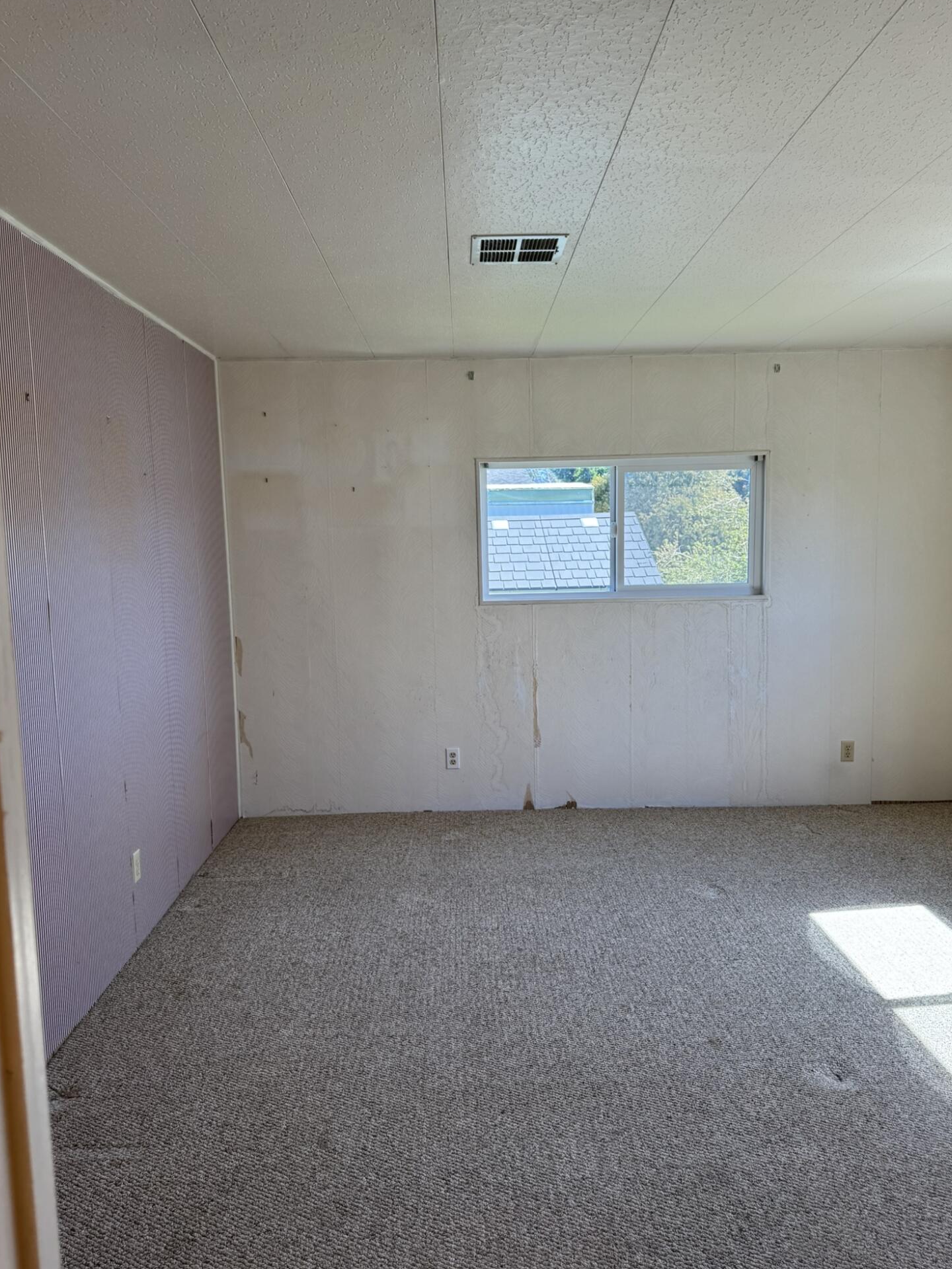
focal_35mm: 25
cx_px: 479
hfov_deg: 54.9
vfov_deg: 69.4
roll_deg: +0.9
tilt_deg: -3.9
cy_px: 630
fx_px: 917
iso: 64
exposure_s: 1/184
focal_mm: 6.76
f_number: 1.78
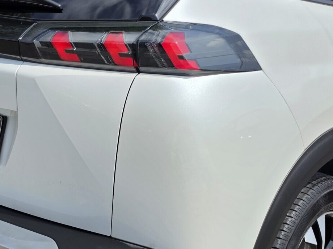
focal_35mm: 64
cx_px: 190
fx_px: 616
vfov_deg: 22.9
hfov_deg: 30.2
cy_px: 117
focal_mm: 6.5
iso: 50
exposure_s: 1/7939
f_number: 1.4
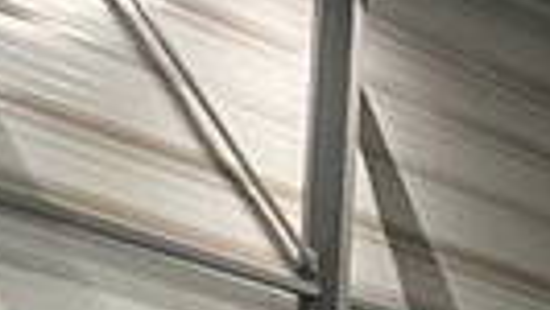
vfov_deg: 6.0
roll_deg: -1.1
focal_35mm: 179
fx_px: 2612
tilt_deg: -4.9
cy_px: 1120
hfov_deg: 10.2
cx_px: -854
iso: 125
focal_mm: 3
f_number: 1.8
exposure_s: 1/60
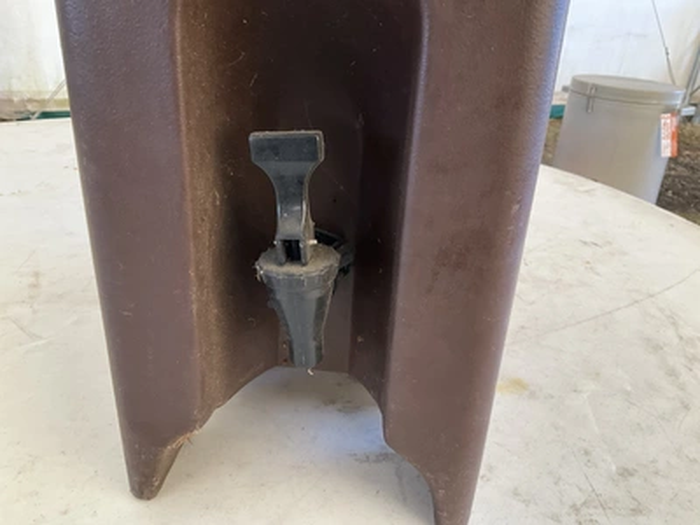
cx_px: 350
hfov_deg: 61.7
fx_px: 586
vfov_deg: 48.2
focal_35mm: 29
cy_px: 262
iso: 64
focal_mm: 3
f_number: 1.8
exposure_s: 1/118
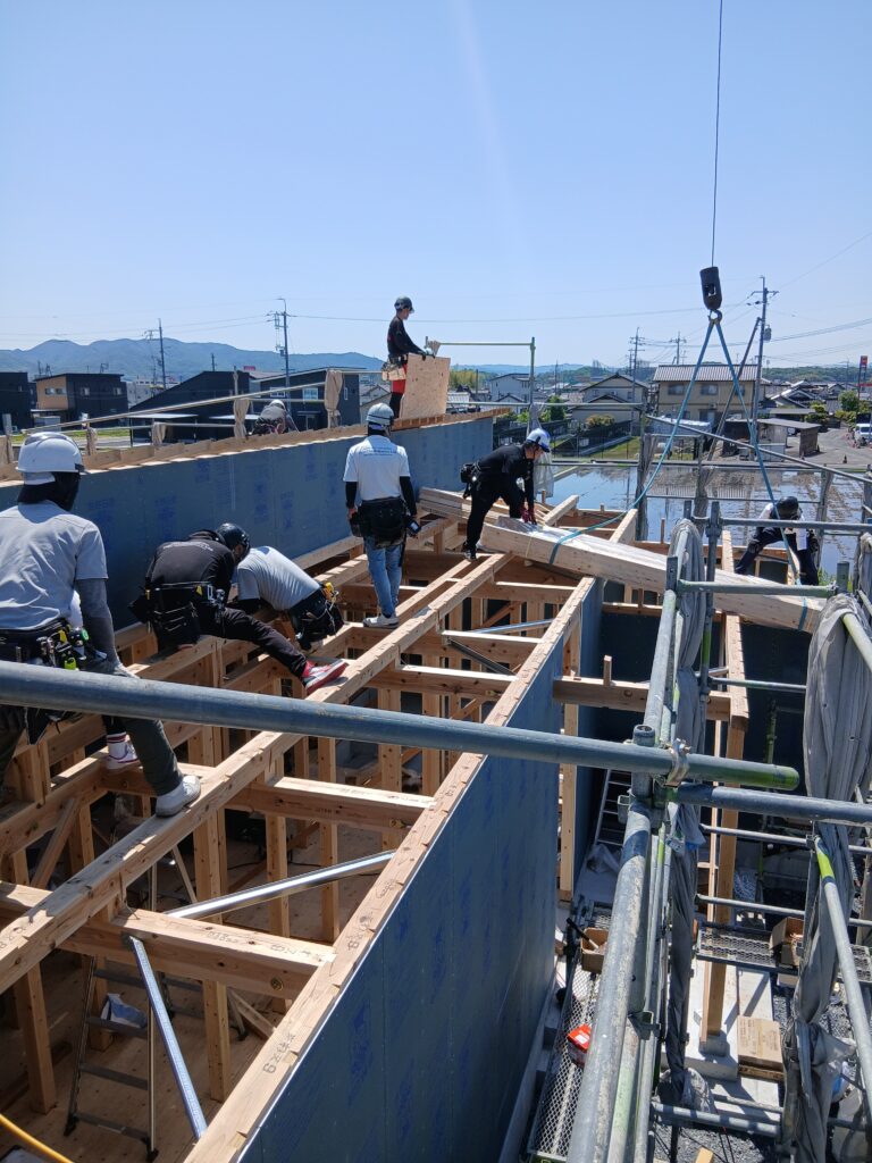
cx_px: 436
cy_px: 582
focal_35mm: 26
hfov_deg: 53.1
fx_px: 873
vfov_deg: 67.3
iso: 20
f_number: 1.8
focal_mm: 3.86
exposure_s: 1/570
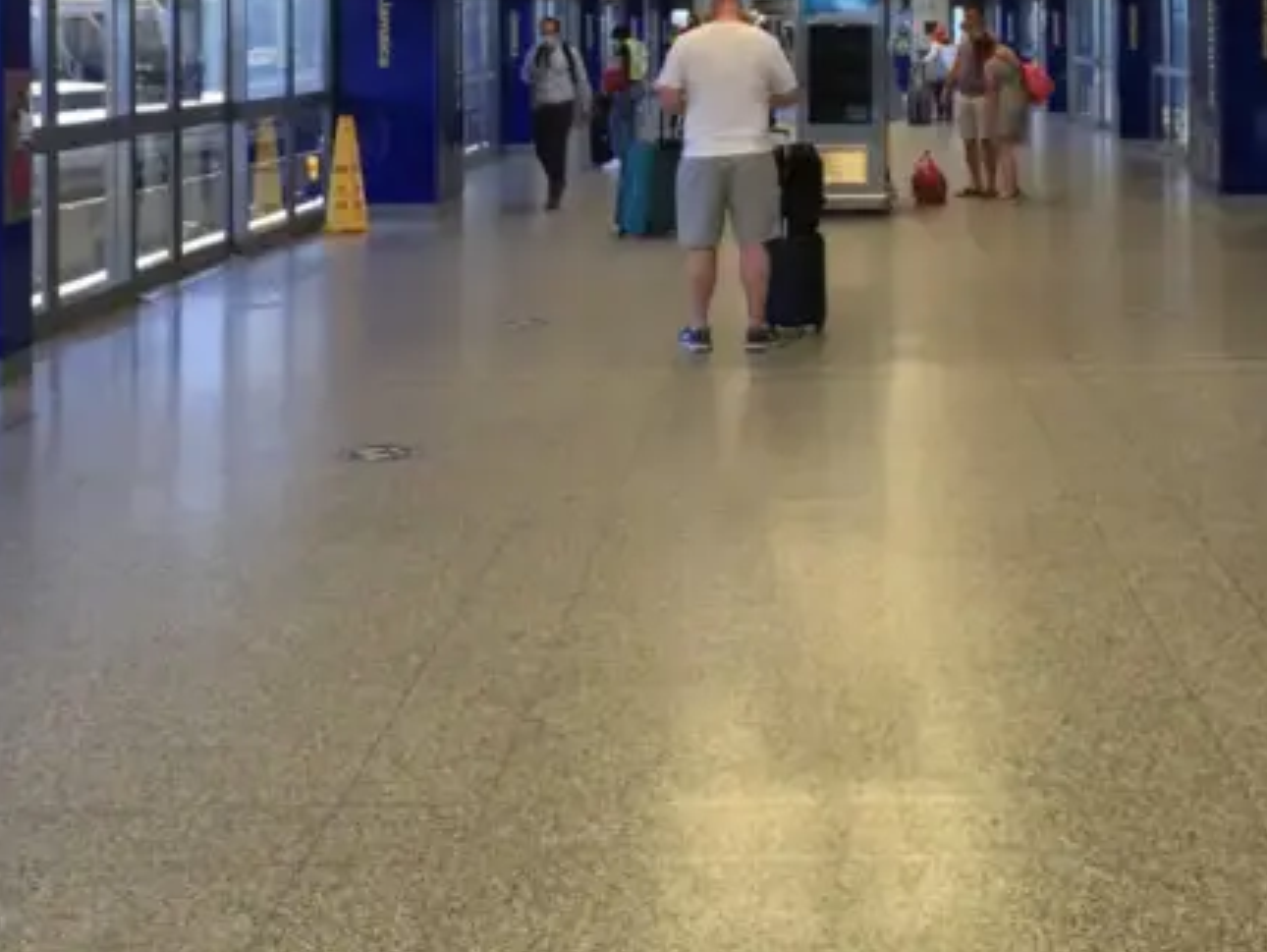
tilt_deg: -1.7
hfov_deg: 33.0
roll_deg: -1.0
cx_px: 837
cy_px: 28
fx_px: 2124
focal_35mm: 58
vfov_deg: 24.3
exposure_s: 1/60
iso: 32
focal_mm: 4.15
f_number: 2.2
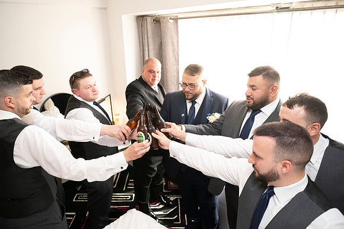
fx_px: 229
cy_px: 114
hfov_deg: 73.8
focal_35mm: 24
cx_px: 172
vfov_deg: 53.1
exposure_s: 1/100
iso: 800
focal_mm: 24
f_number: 2.8
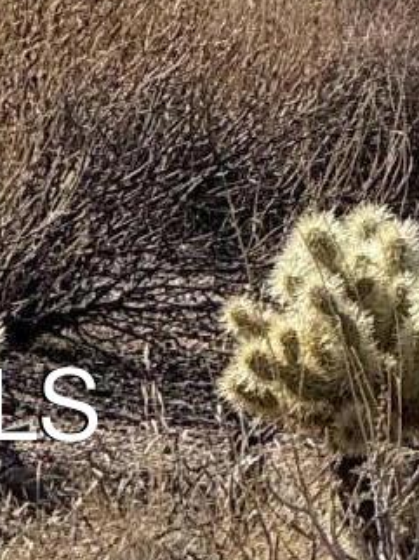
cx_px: 819
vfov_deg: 2.6
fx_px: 12056
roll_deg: -0.7
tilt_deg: -1.7
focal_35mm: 746
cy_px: -1174
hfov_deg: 2.0
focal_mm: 15.66
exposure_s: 1/2212
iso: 50
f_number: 2.8
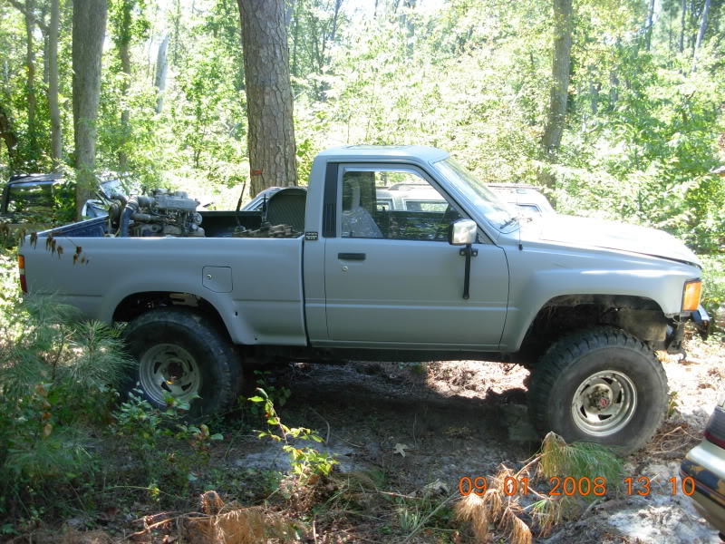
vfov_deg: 37.7
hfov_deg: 49.0
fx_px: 796
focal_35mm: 38
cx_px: 362
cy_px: 272
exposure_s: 1/83
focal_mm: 6.3
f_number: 2.9
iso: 79
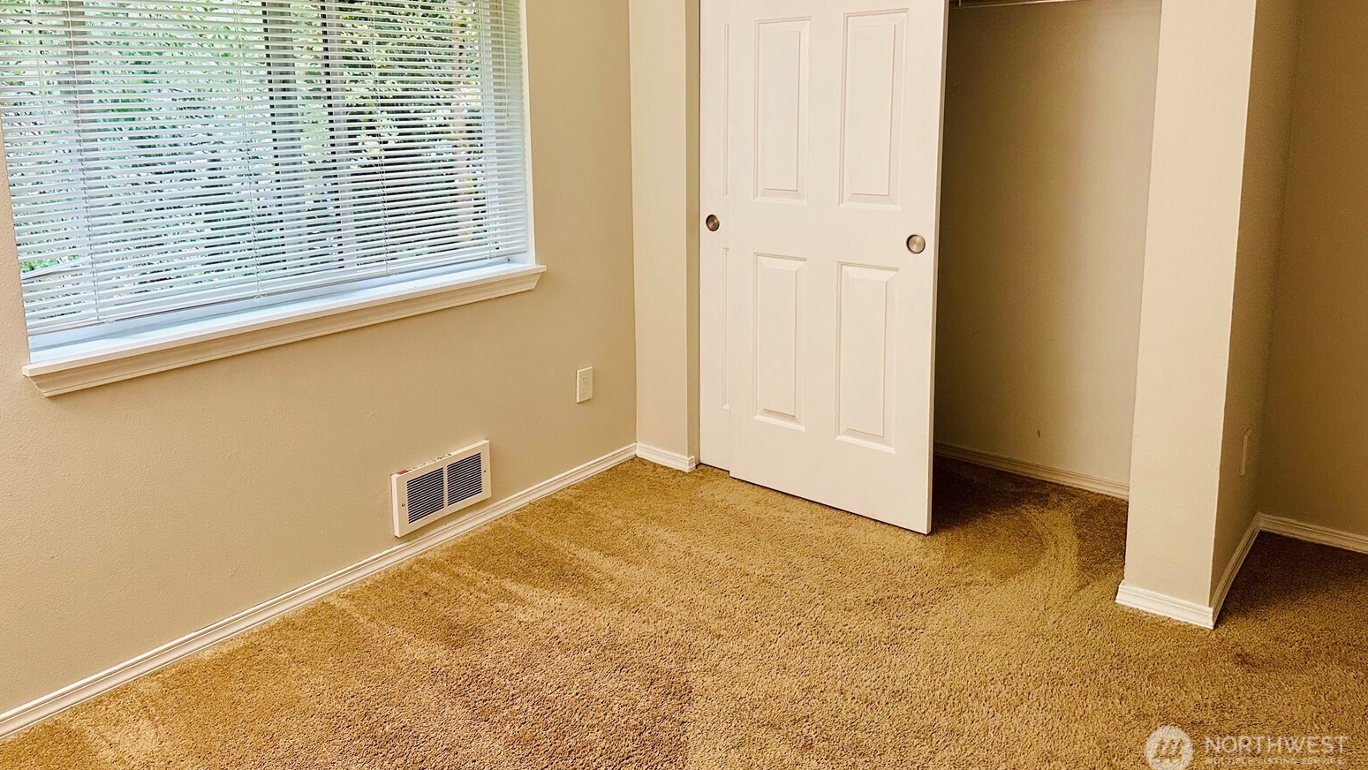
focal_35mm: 27
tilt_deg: -9.8
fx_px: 980
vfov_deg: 42.3
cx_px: 668
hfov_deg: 69.8
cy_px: 256
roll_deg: +1.5
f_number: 1.78
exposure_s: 1/60
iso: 250
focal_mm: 6.86
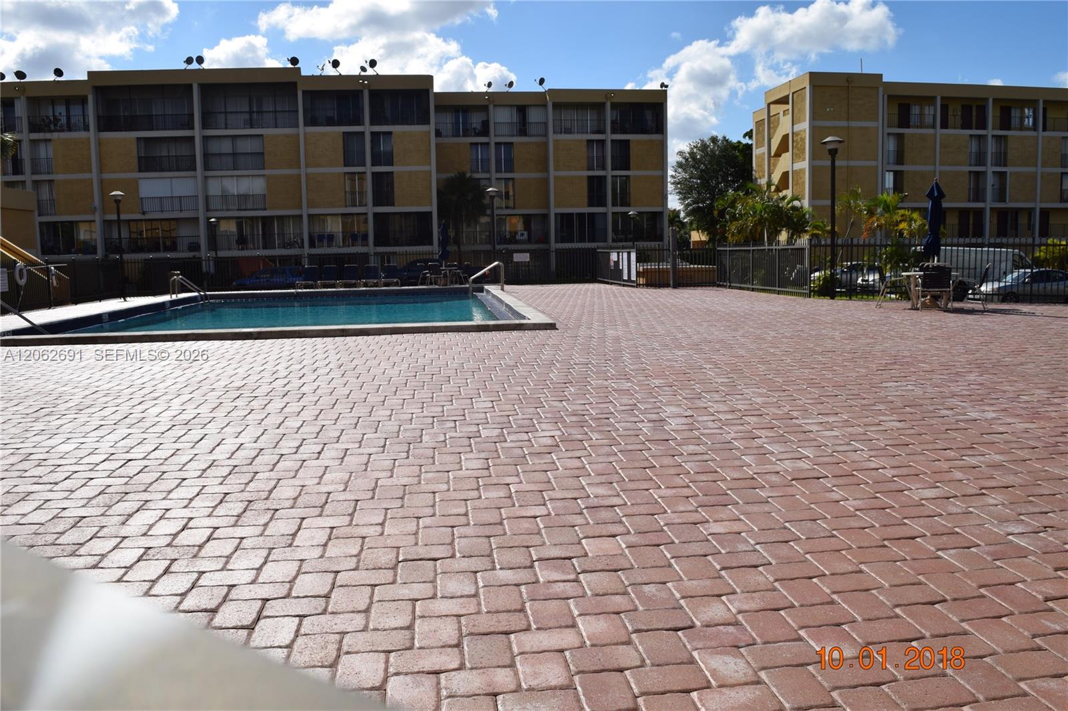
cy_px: 356
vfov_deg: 47.9
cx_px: 534
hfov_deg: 67.4
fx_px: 801
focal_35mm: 27
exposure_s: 1/200
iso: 100
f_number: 14
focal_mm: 18
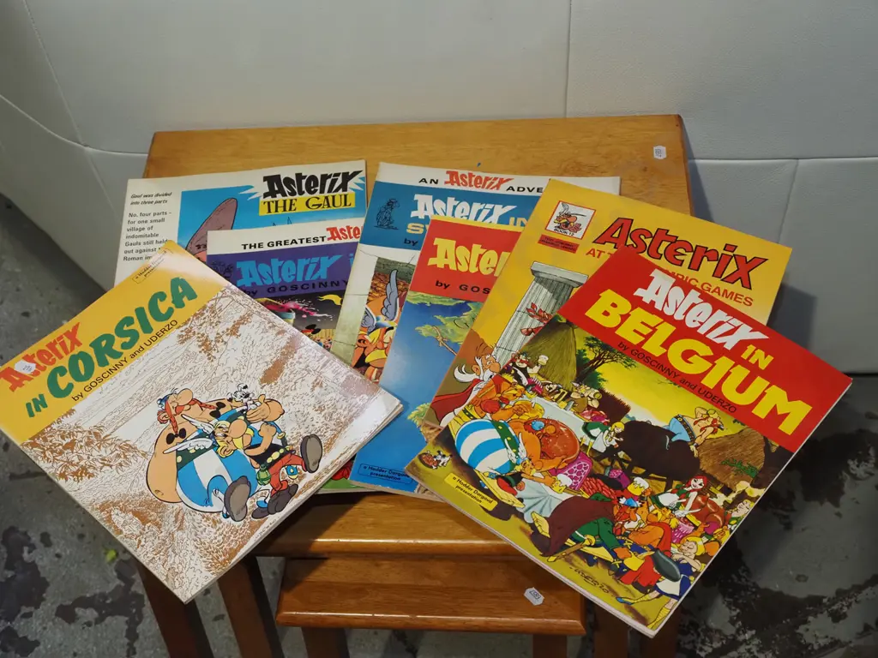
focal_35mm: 56
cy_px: 329
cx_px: 439
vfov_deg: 26.1
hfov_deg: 34.3
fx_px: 1420
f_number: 5.6
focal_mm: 28
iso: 2500
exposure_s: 1/200
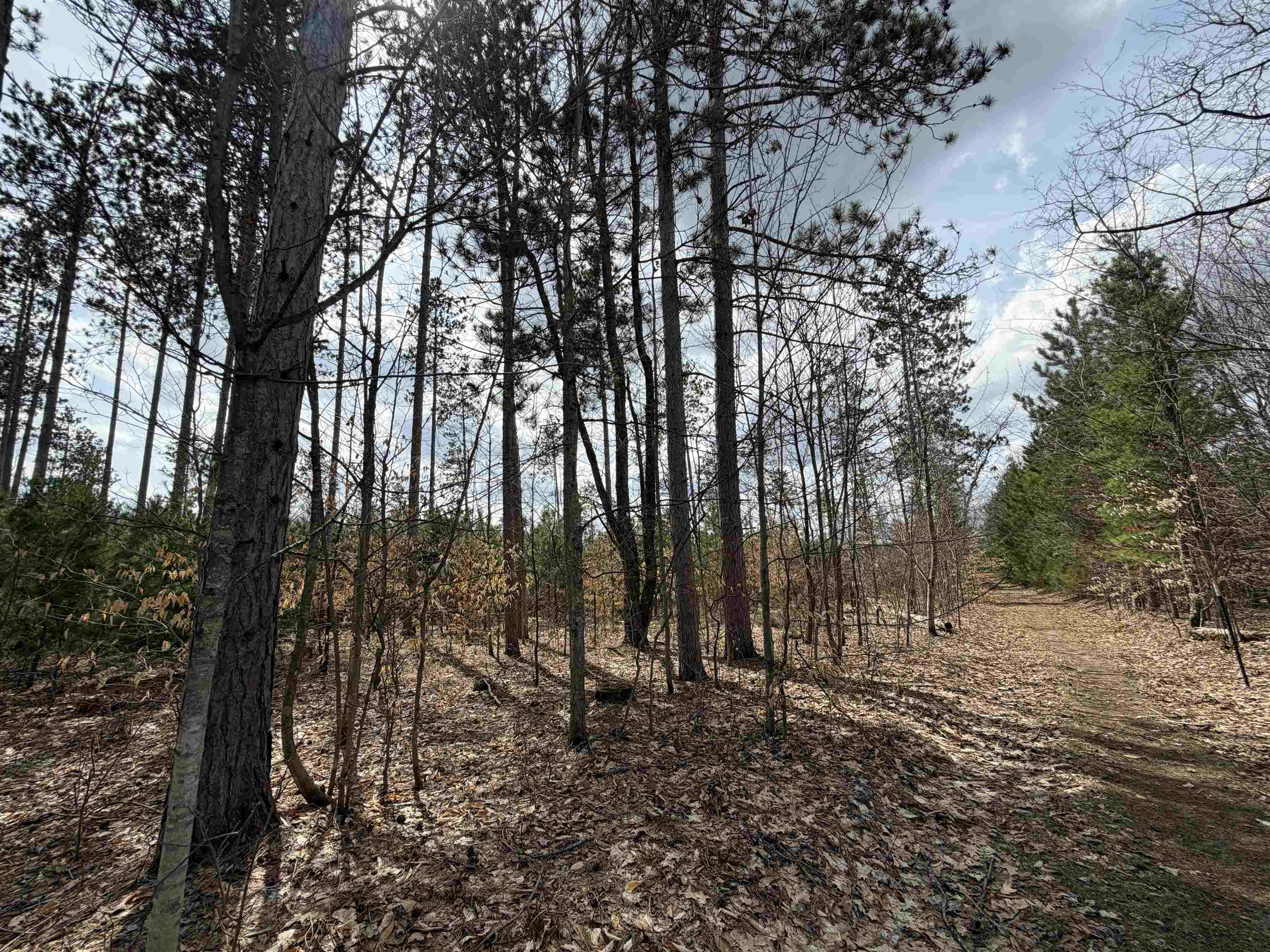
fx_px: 514
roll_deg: +1.6
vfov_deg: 85.7
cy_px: 476
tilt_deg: +11.7
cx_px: 635
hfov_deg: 102.1
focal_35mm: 14
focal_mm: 2.22
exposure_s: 1/770
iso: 25
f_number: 2.2
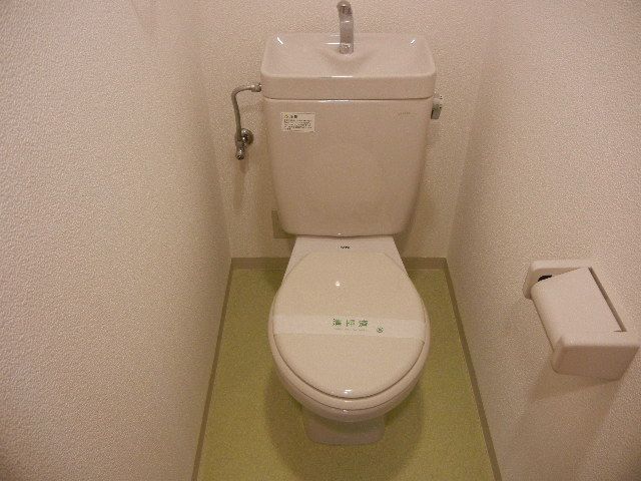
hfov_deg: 60.0
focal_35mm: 30
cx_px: 320
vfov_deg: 46.8
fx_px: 556
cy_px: 240
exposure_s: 1/30
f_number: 3.5
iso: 386
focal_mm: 5.4
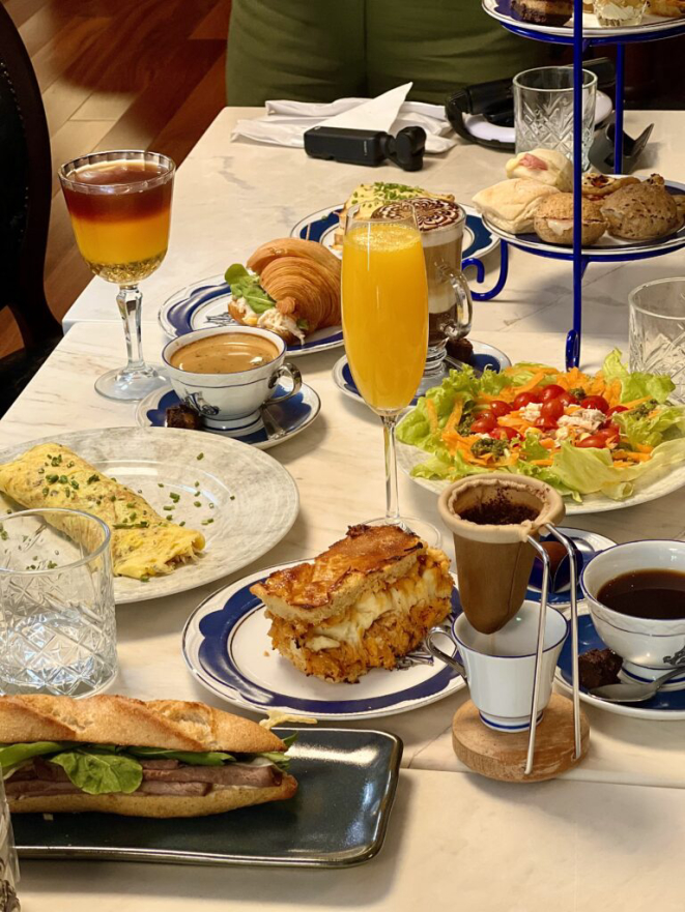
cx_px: 342
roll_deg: +2.9
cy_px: 456
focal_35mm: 77
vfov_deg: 25.3
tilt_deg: -25.8
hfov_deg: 19.1
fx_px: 2031
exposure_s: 1/60
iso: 125
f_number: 2.8
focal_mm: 9
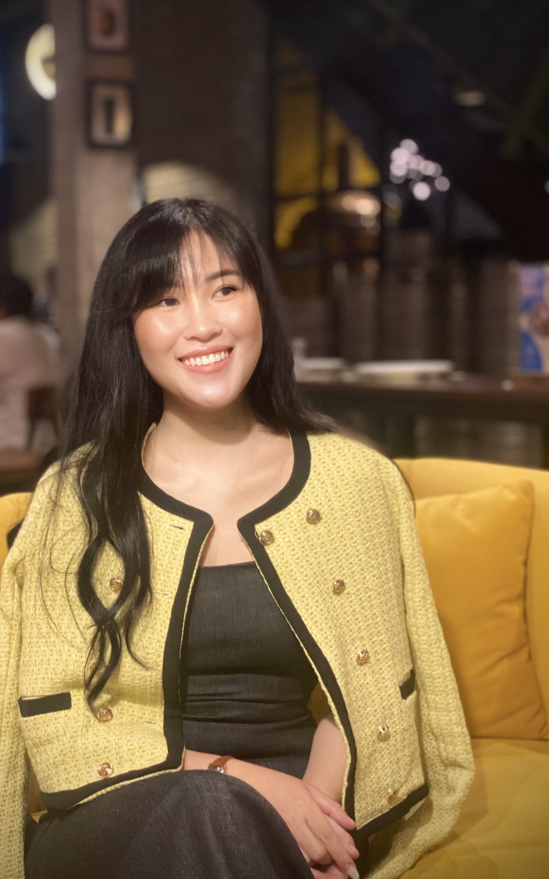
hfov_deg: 21.6
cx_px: 217
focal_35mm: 60
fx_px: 1436
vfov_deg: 34.0
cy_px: 432
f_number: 2
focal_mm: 6
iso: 320
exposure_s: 1/25
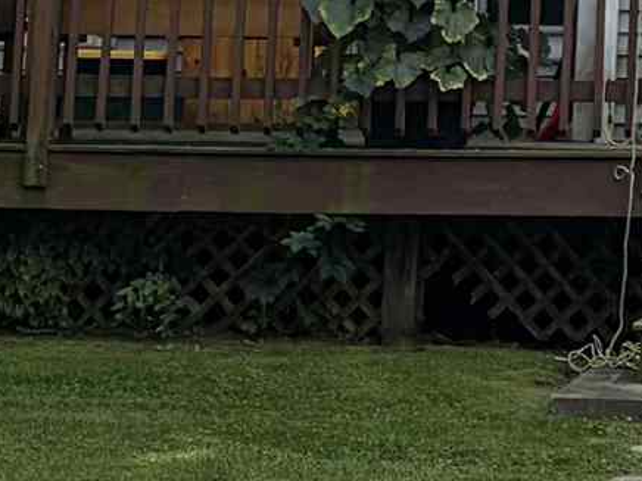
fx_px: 3394
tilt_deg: +11.4
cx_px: 935
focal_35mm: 183
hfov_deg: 10.5
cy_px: -566
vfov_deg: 7.7
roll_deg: +0.0
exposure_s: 1/3279
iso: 64
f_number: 1.6
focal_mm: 5.96
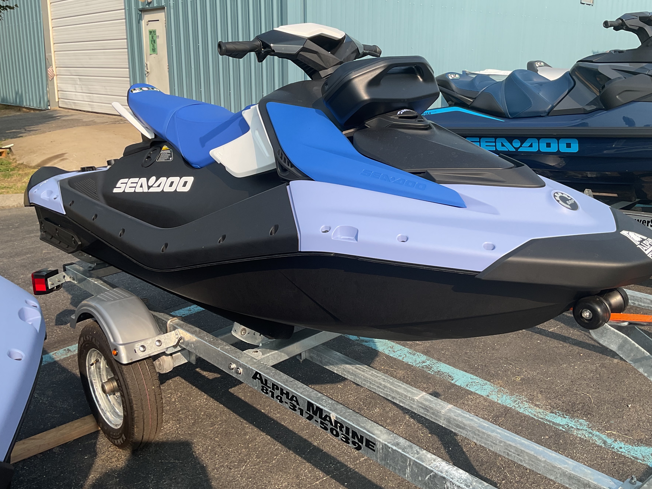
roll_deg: -0.5
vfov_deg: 42.9
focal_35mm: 33
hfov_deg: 55.3
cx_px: 339
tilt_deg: -13.0
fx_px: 622
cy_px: 213
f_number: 1.8
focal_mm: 3
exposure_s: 1/1055
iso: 16
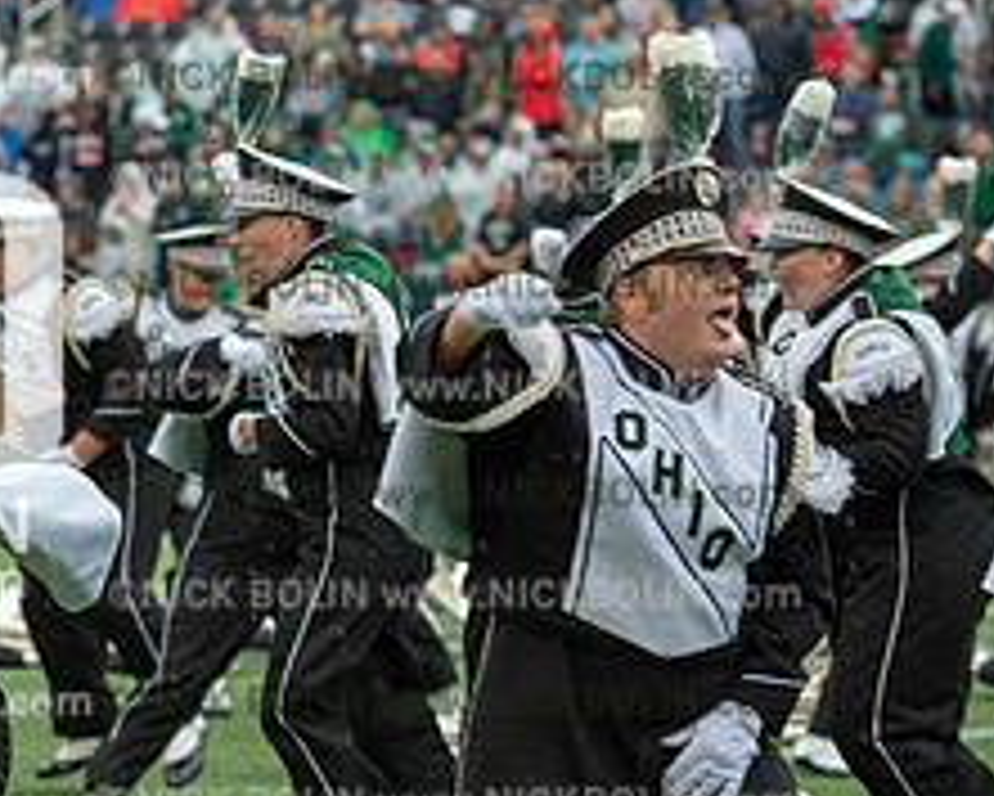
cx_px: -256
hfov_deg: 6.7
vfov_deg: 5.4
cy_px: 387
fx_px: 8388
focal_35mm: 285
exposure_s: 1/500
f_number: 4
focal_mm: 116
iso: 400
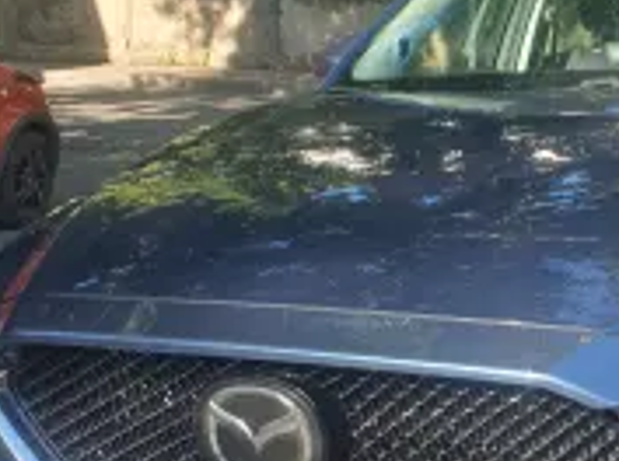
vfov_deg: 27.2
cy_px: 314
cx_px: 479
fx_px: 946
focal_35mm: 53
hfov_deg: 35.3
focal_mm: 4.3
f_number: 2.4
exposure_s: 1/247
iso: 50
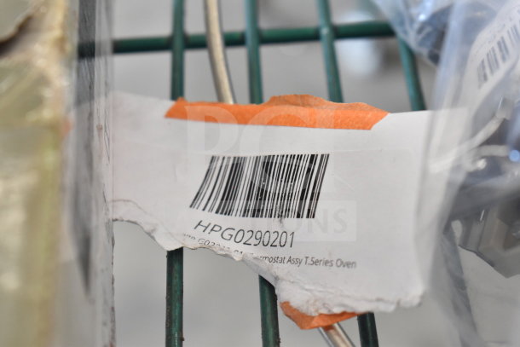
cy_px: 174
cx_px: 260
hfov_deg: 24.6
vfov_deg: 16.6
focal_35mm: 82
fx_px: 1192
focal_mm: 55
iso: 2000
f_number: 5.6
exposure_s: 1/100
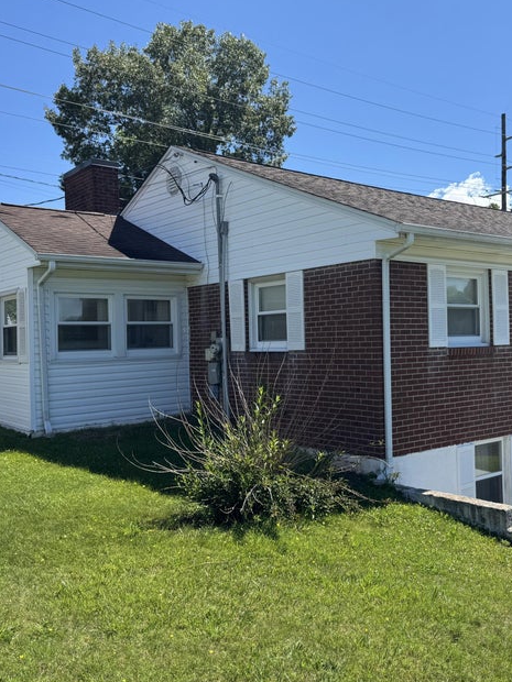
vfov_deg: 55.4
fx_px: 651
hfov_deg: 42.6
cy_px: 339
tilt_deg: -0.2
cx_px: 326
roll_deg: +1.3
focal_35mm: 33
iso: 80
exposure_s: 1/3096
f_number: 1.78
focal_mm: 6.76
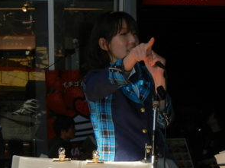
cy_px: 148
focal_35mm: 122
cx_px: 98
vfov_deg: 12.1
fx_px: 793
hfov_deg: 16.2
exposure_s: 1/655
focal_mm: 8.1
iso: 160
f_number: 3.8
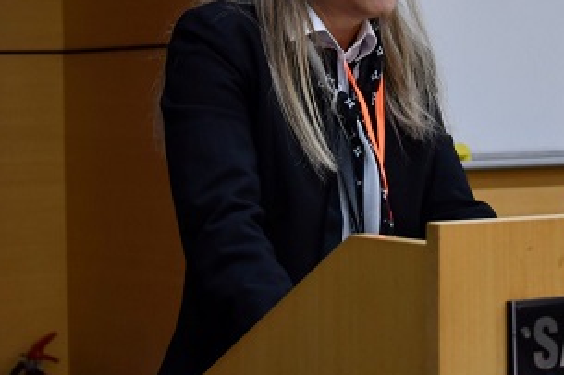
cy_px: -20
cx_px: 474
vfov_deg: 10.1
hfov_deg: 15.2
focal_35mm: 134
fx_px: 2098
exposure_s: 1/25
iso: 500
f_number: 4
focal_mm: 40
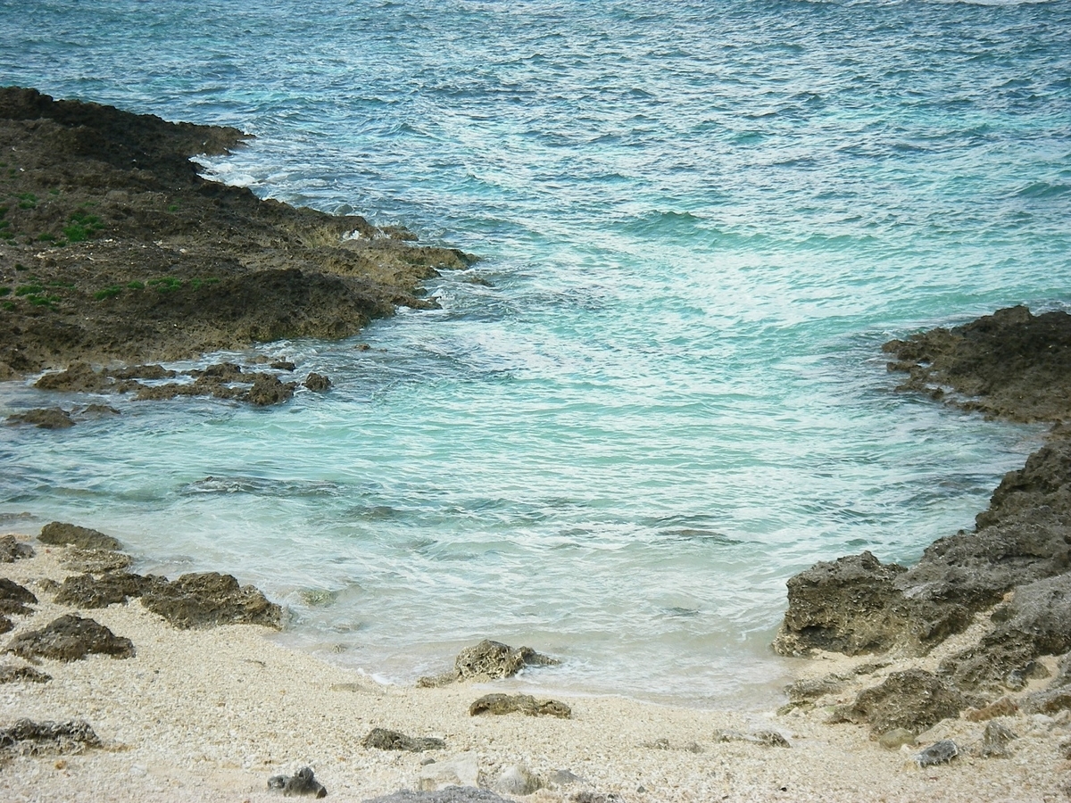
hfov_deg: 20.2
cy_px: 402
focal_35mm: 97
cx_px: 536
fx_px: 3001
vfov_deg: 15.2
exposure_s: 1/250
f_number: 3.9
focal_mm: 16
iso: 64
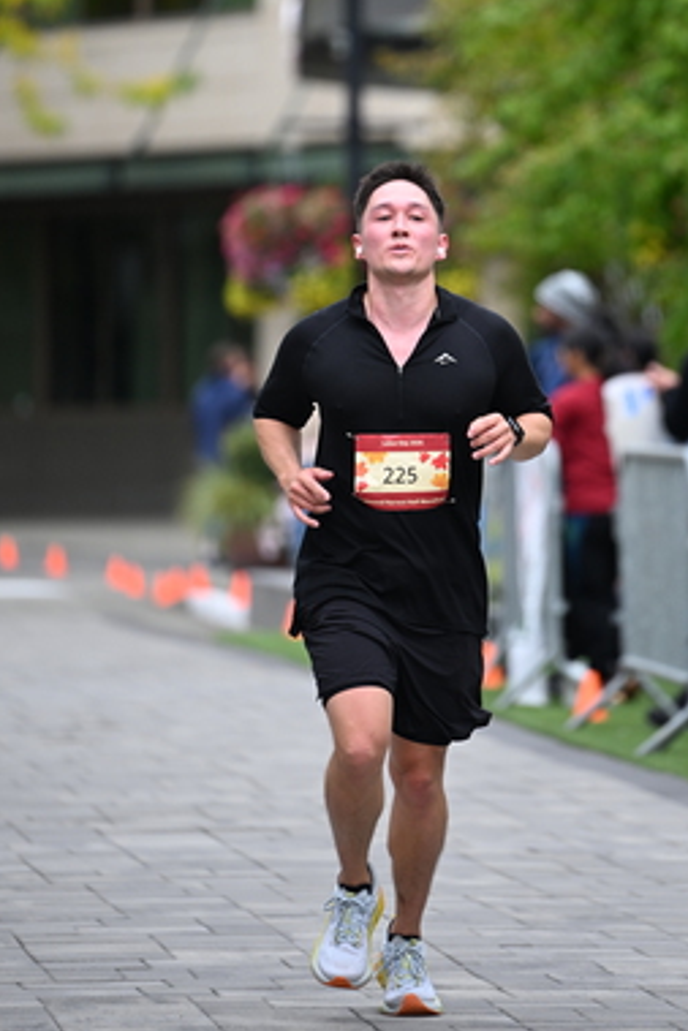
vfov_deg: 7.1
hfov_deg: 4.7
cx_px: 436
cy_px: 288
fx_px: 8305
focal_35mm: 290
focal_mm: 200
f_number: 2.8
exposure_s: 1/2000
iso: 640
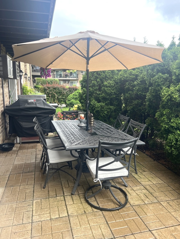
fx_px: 180
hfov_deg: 53.1
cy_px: 120
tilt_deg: -8.2
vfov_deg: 67.3
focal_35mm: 26
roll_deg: +0.3
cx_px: 90
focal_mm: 5.7
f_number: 1.5
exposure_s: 1/296
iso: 50
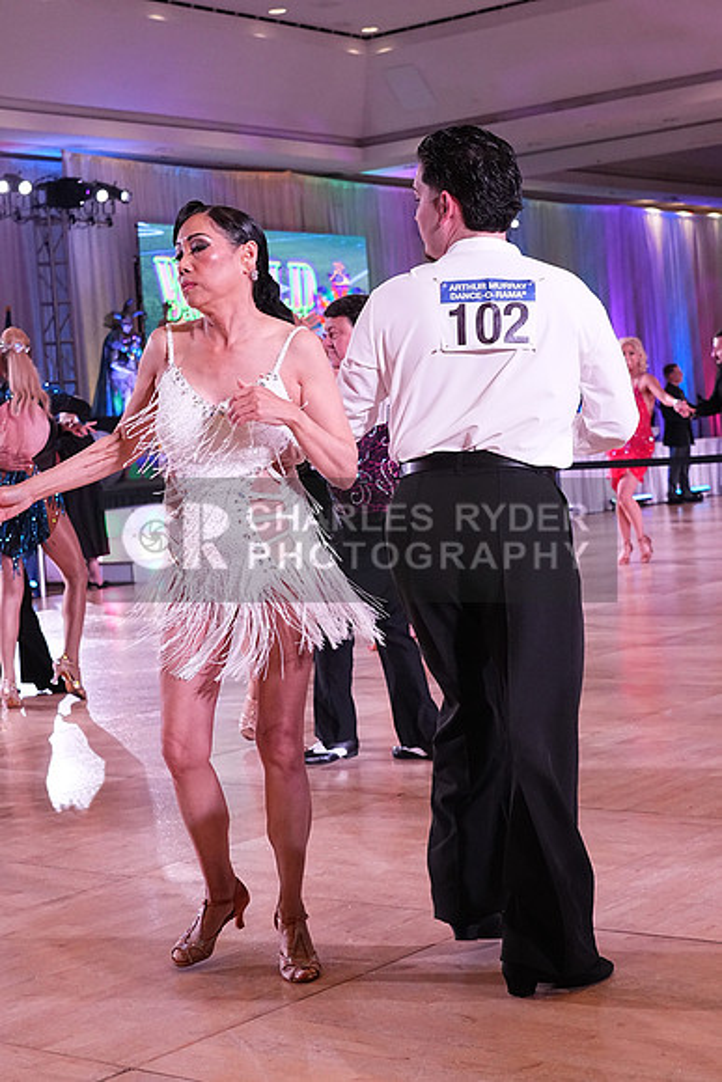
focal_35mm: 60
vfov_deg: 33.4
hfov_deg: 22.6
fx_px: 1804
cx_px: 361
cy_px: 541
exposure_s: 1/400
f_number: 5
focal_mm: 40
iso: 3200
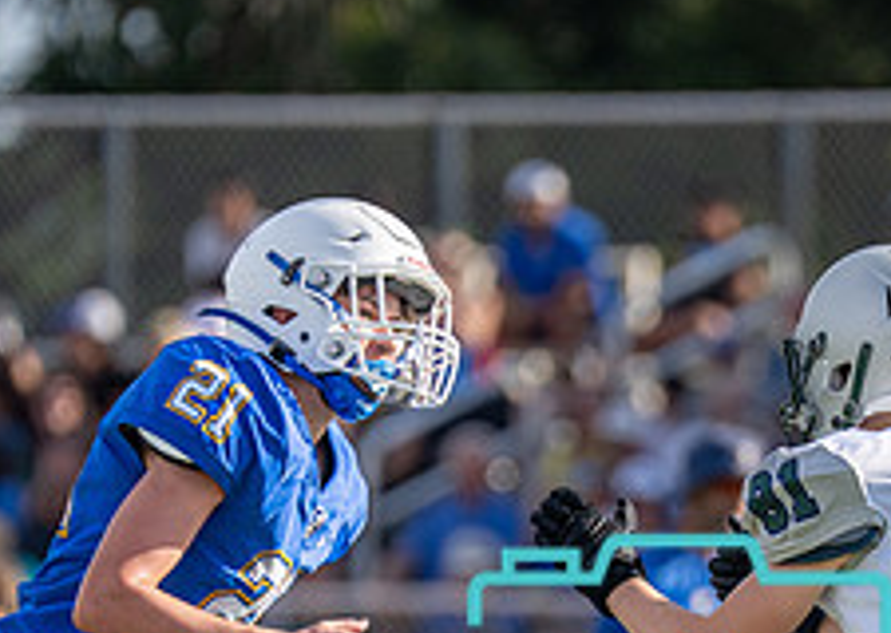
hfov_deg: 2.4
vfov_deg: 1.7
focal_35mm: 842
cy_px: 657
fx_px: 21275
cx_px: 838
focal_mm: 200
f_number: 2.8
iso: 100
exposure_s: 1/2000
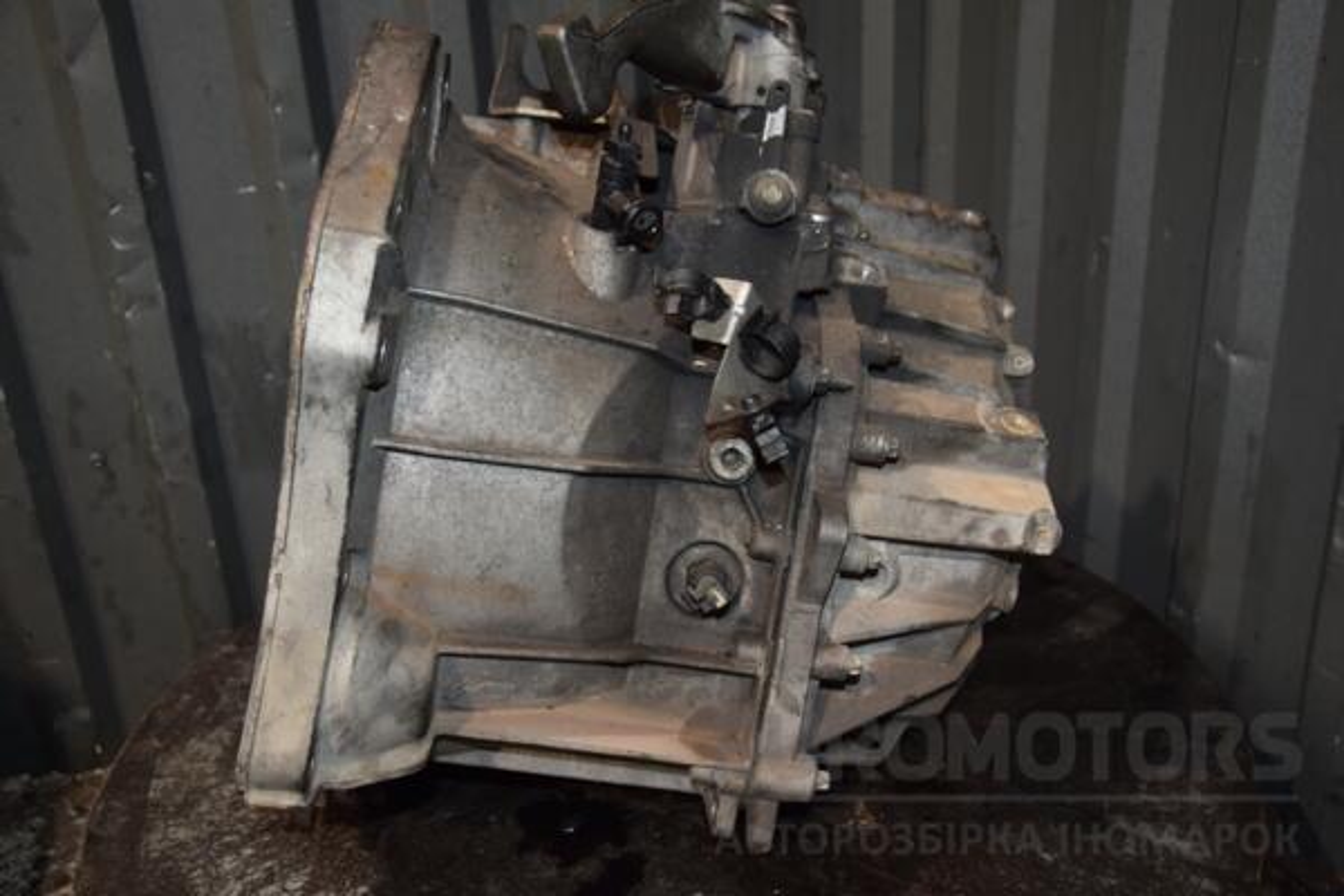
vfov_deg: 36.9
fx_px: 1344
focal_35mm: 36
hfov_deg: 53.1
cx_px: 672
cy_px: 448
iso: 800
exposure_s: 1/60
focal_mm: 24
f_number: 5
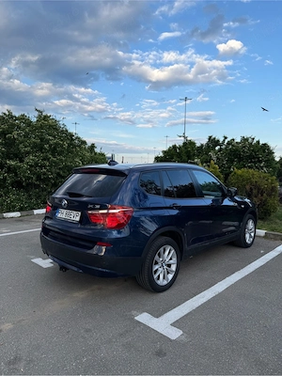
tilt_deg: -4.0
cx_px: 141
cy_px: 188
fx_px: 261
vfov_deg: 71.6
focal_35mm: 24
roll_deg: -1.7
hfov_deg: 56.8
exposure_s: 1/1385
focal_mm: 6.76
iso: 80
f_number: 1.78
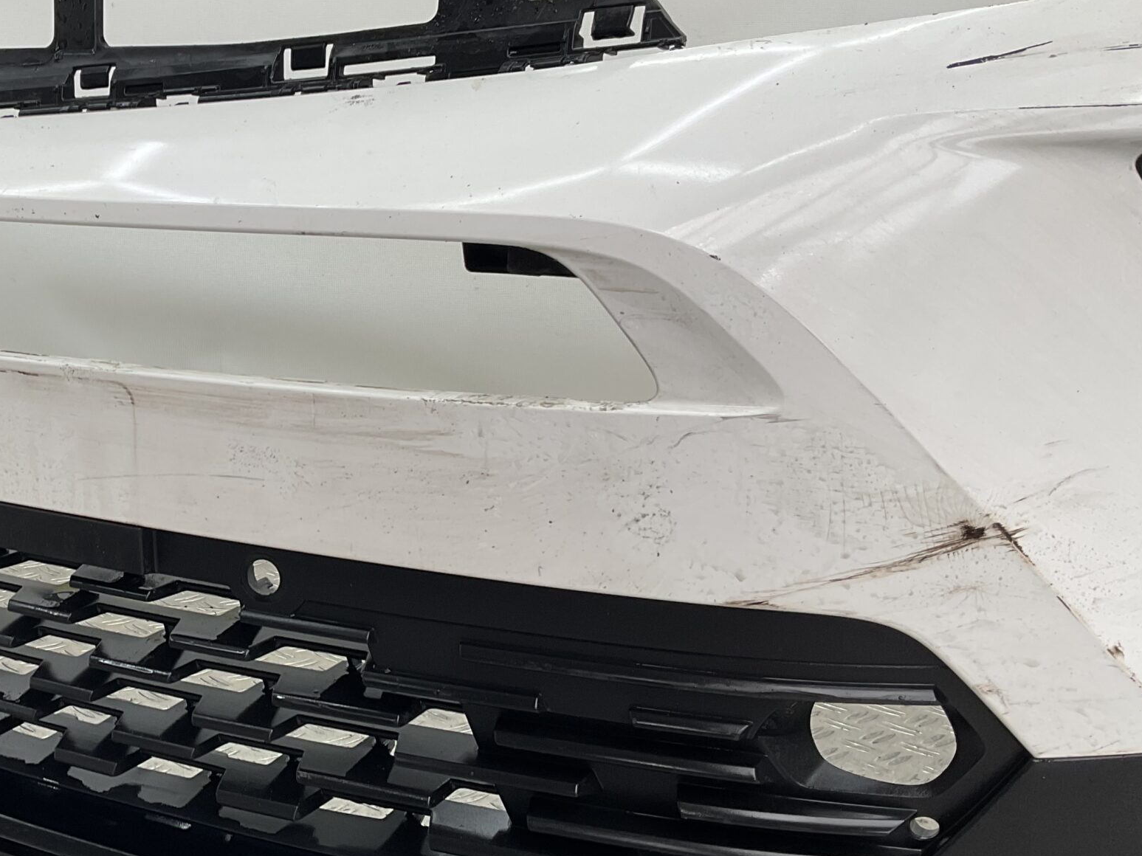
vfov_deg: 30.3
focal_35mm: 48
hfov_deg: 38.0
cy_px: 422
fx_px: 1583
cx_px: 208
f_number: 1.8
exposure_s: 1/120
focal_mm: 3
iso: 25
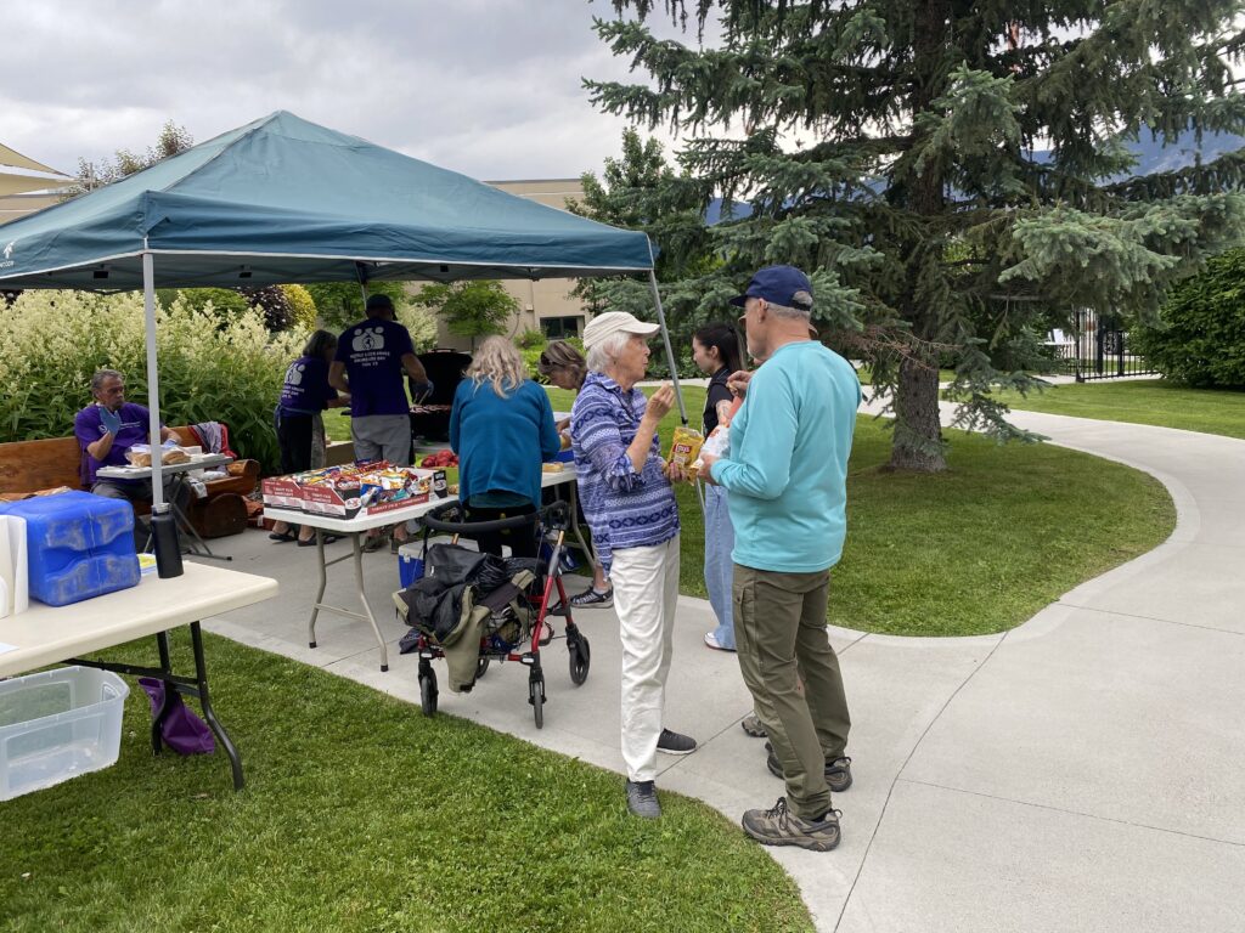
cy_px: 466
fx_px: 935
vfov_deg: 53.1
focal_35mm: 26
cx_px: 622
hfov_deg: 67.3
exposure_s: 1/534
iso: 32
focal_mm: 4.25
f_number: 1.8
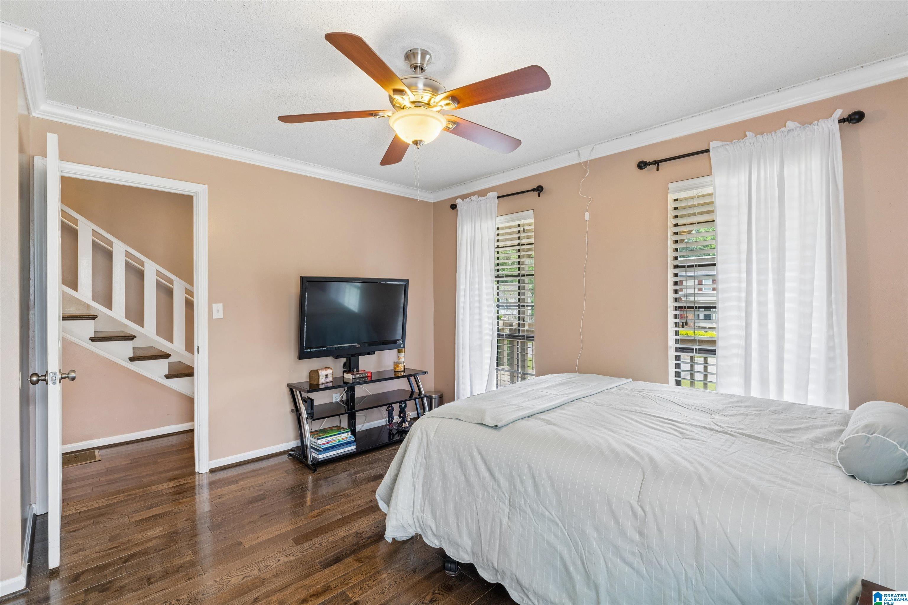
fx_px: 404
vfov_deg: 73.7
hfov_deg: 96.7
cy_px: 302
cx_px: 454
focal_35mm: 16
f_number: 13
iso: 400
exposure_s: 1/4
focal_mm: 16
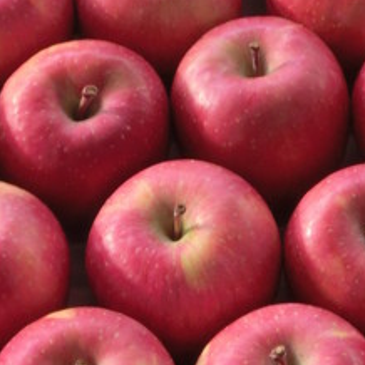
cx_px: 126
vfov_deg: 12.2
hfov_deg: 12.2
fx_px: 1706
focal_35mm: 143
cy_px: 248
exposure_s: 1/60
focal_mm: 7.9
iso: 200
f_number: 3.4
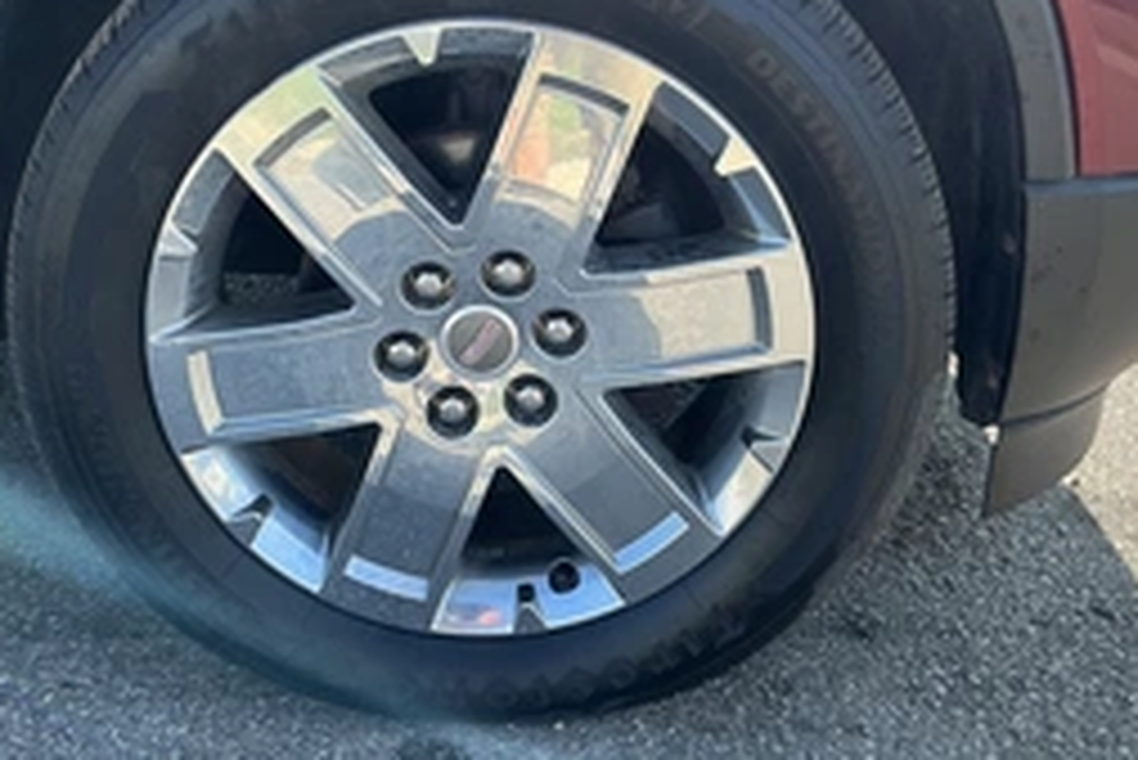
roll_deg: -8.3
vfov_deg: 29.0
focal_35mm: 46
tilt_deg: -19.3
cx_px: 508
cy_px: 229
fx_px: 1455
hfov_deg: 42.7
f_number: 1.8
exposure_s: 1/297
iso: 25
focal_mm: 3
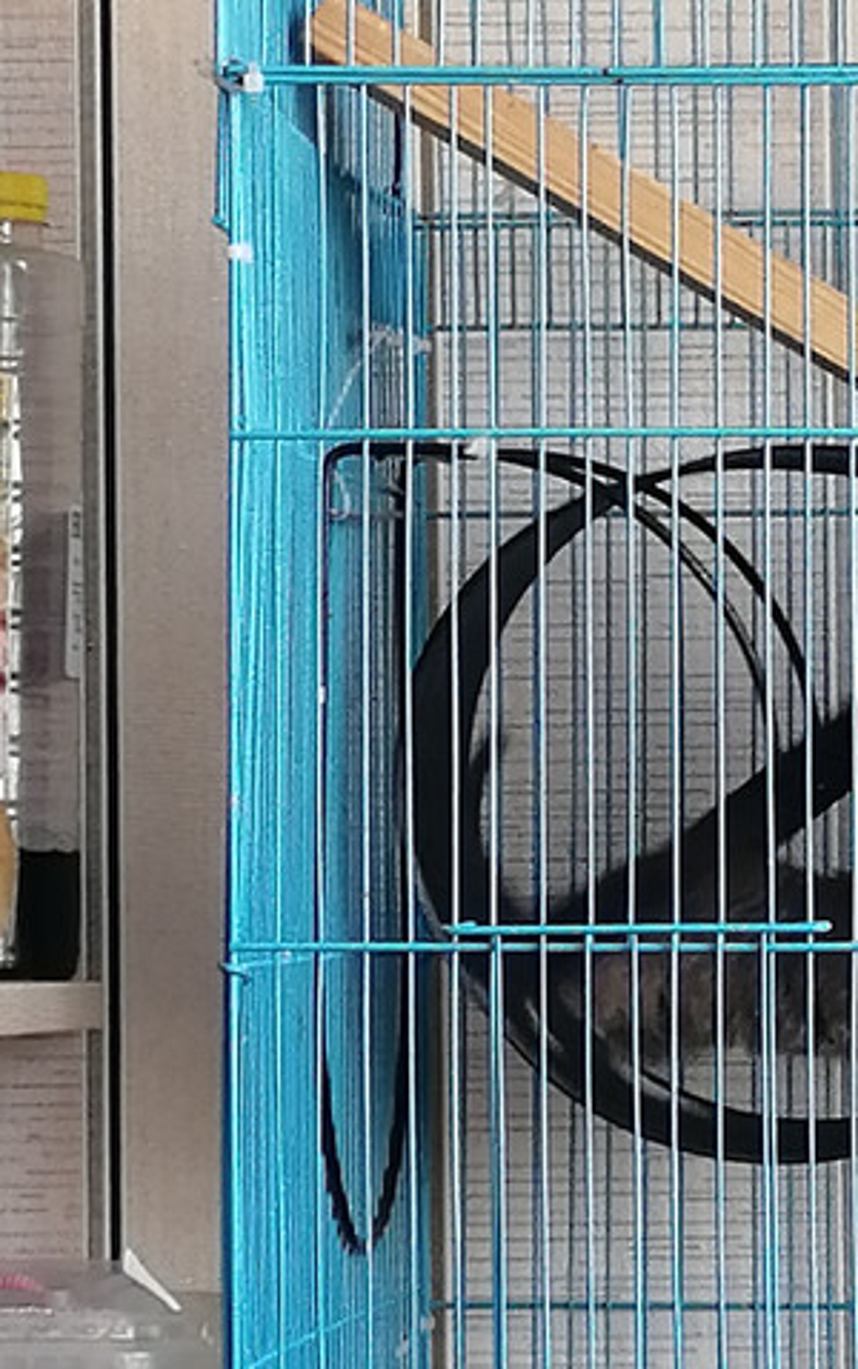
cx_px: 824
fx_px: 7135
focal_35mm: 191
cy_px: 686
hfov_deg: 6.9
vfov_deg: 11.0
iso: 125
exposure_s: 1/50
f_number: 1.8
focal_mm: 3.96
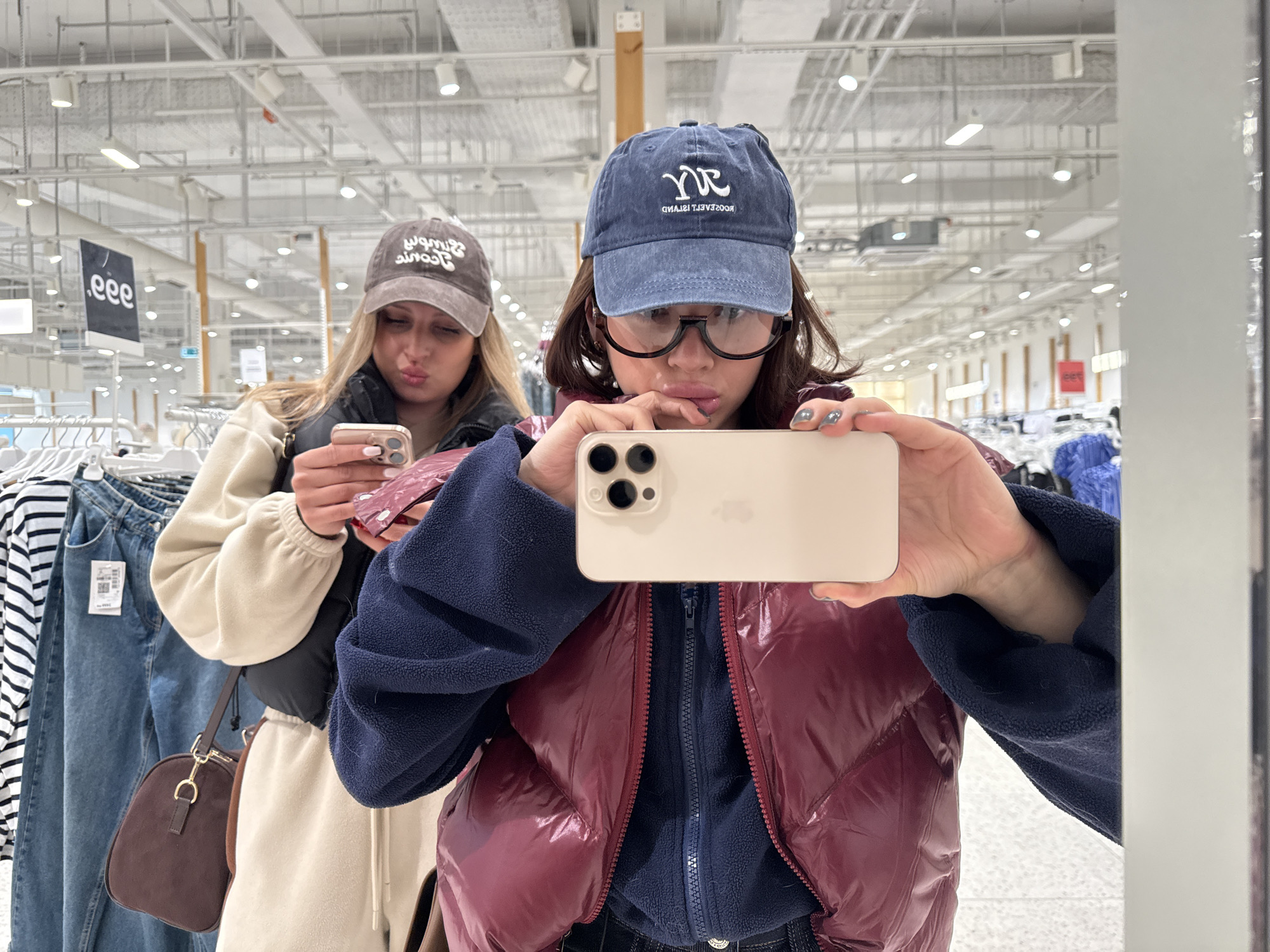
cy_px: 476
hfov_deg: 71.6
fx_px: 881
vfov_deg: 56.8
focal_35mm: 24
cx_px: 635
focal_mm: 6.76
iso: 200
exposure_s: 1/100
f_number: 1.78
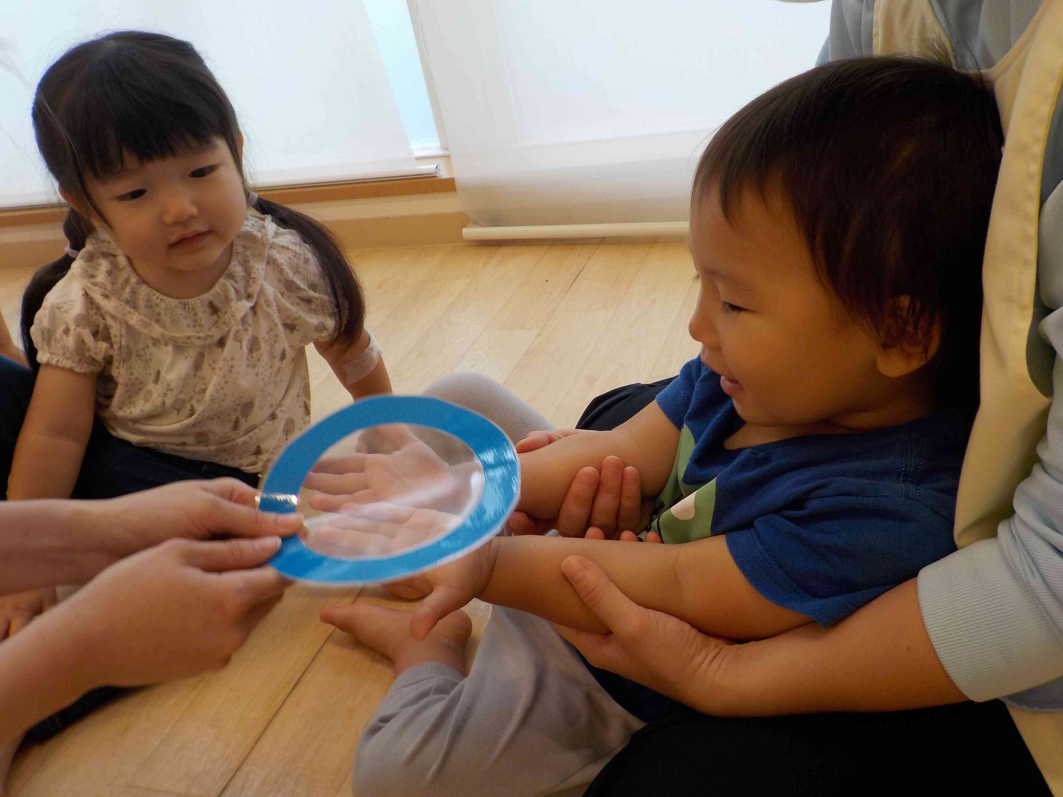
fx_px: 921
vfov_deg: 46.8
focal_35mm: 30
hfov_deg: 60.0
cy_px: 398
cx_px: 532
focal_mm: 4.1
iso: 125
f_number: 3.3
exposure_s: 1/80
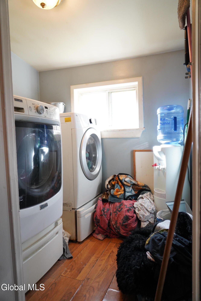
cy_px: 150
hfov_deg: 53.1
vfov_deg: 73.7
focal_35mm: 24
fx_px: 201
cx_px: 100
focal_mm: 24
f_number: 4
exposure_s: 1/160
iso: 2500
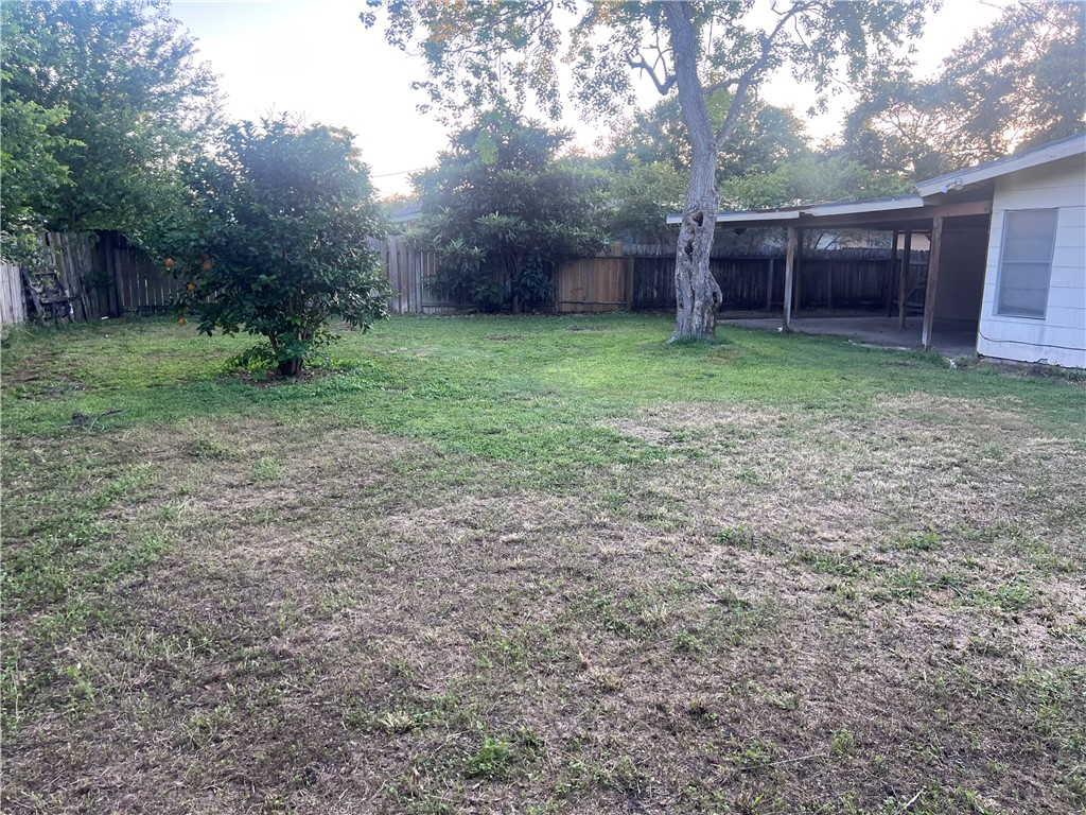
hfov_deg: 67.3
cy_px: 408
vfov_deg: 53.1
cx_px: 543
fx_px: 816
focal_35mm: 26
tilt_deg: -6.8
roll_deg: +0.3
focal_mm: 5.7
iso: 64
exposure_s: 1/153
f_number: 1.5
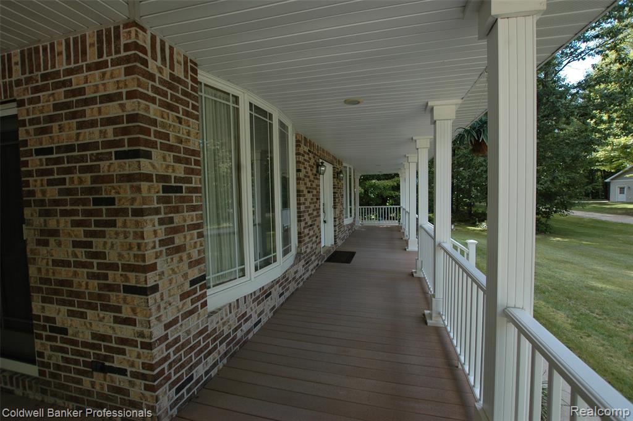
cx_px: 316
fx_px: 263
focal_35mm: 15
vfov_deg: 77.2
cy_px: 210
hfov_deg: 100.5
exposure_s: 1/125
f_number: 5.6
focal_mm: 10
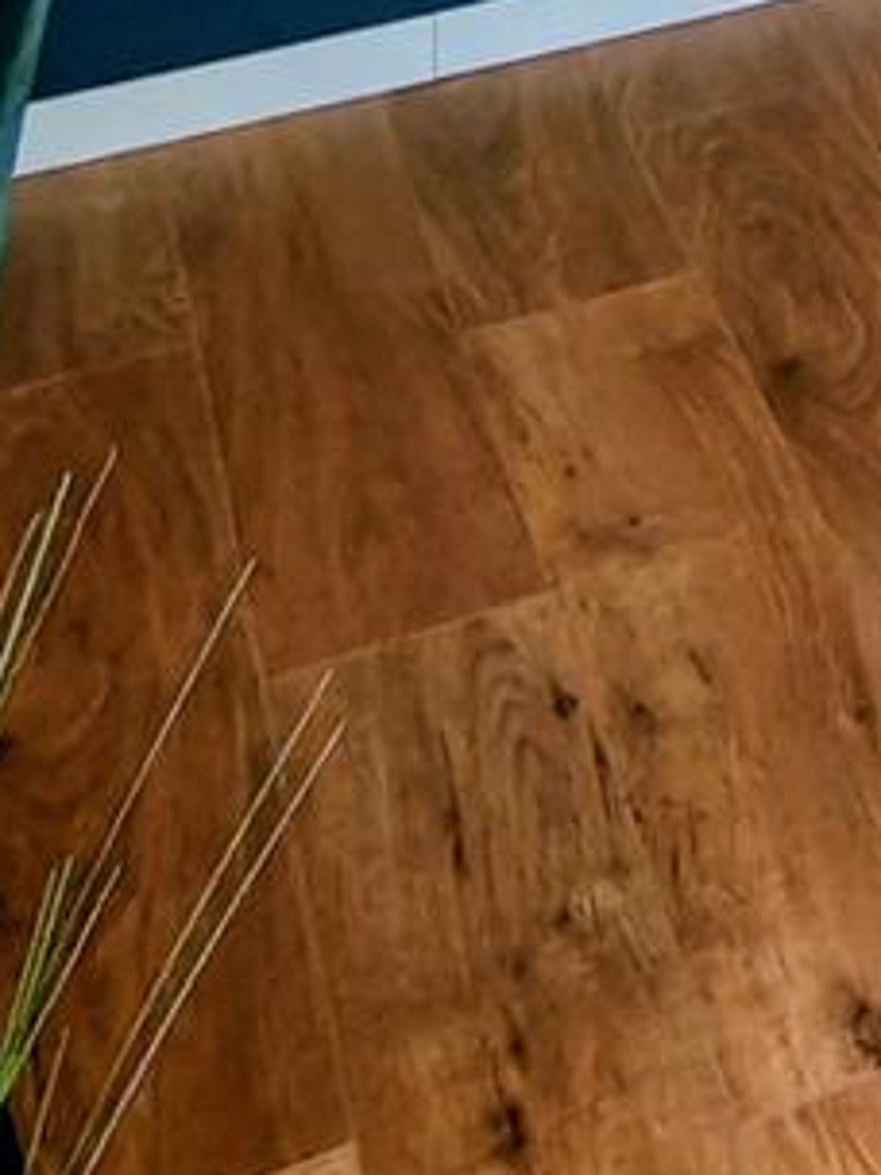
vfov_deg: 14.7
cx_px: 2639
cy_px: -1403
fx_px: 3427
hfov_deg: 10.4
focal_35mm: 101
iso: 50
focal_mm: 1.82
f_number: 2
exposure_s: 1/100
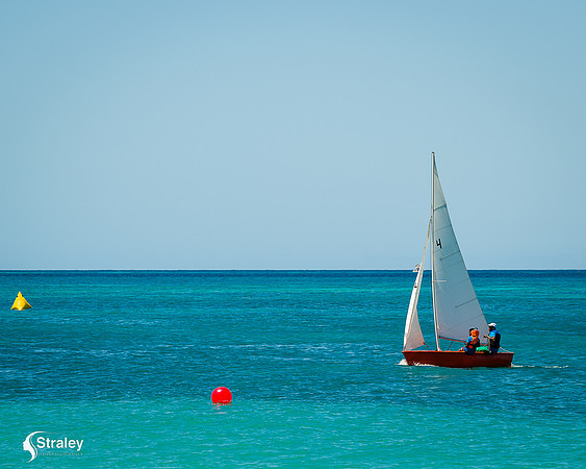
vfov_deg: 5.6
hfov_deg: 7.1
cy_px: 190
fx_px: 4747
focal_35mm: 274
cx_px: 402
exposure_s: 1/320
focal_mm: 200
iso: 100
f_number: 8
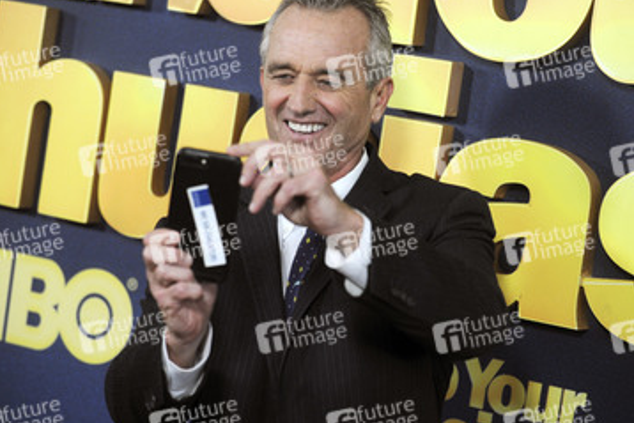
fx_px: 2325
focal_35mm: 132
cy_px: 200
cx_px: 324
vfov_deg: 10.4
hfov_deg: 15.5
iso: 1600
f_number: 2.8
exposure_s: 1/640
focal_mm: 105
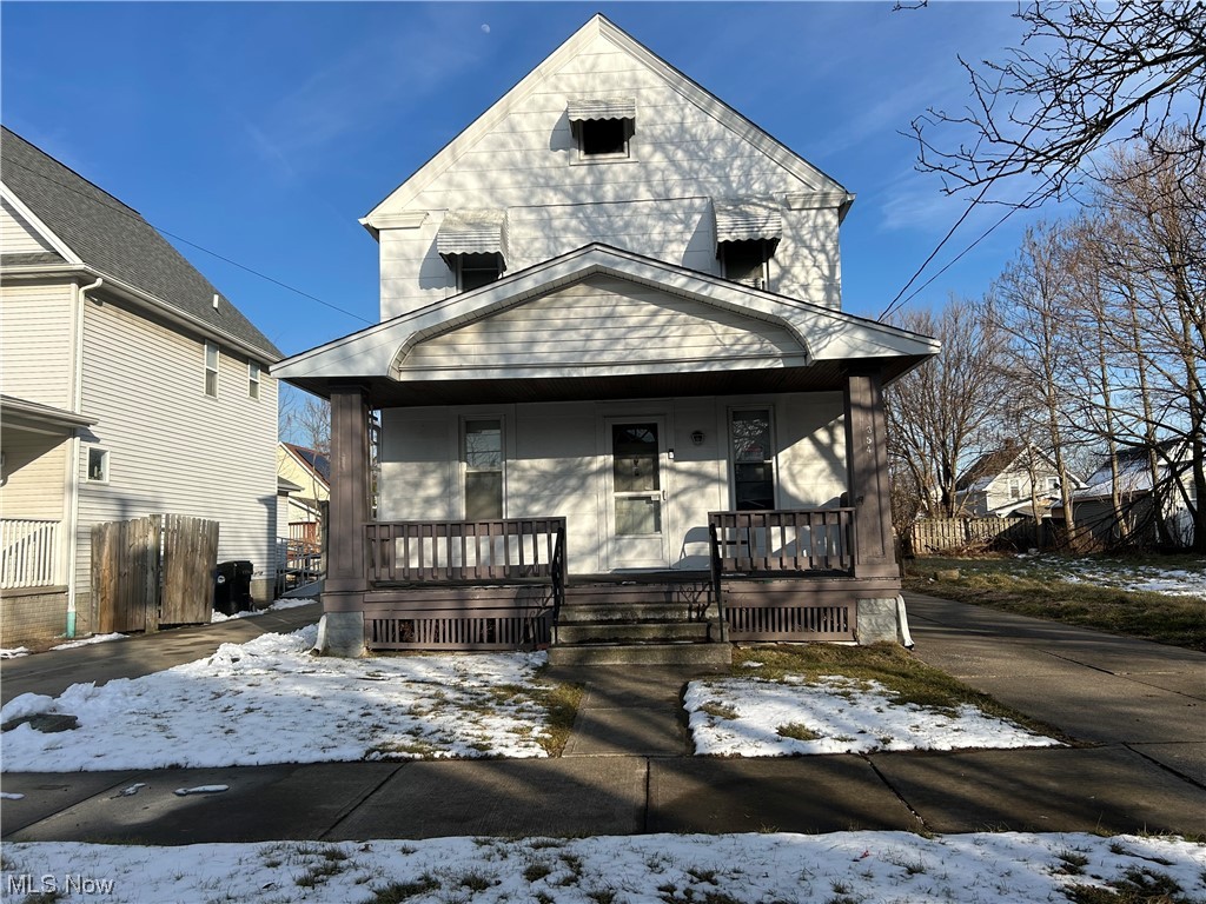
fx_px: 906
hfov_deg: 67.3
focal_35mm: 26
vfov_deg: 53.1
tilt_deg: +6.5
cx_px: 603
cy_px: 452
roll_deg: +2.2
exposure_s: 1/4444
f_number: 1.5
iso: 50
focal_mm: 5.7
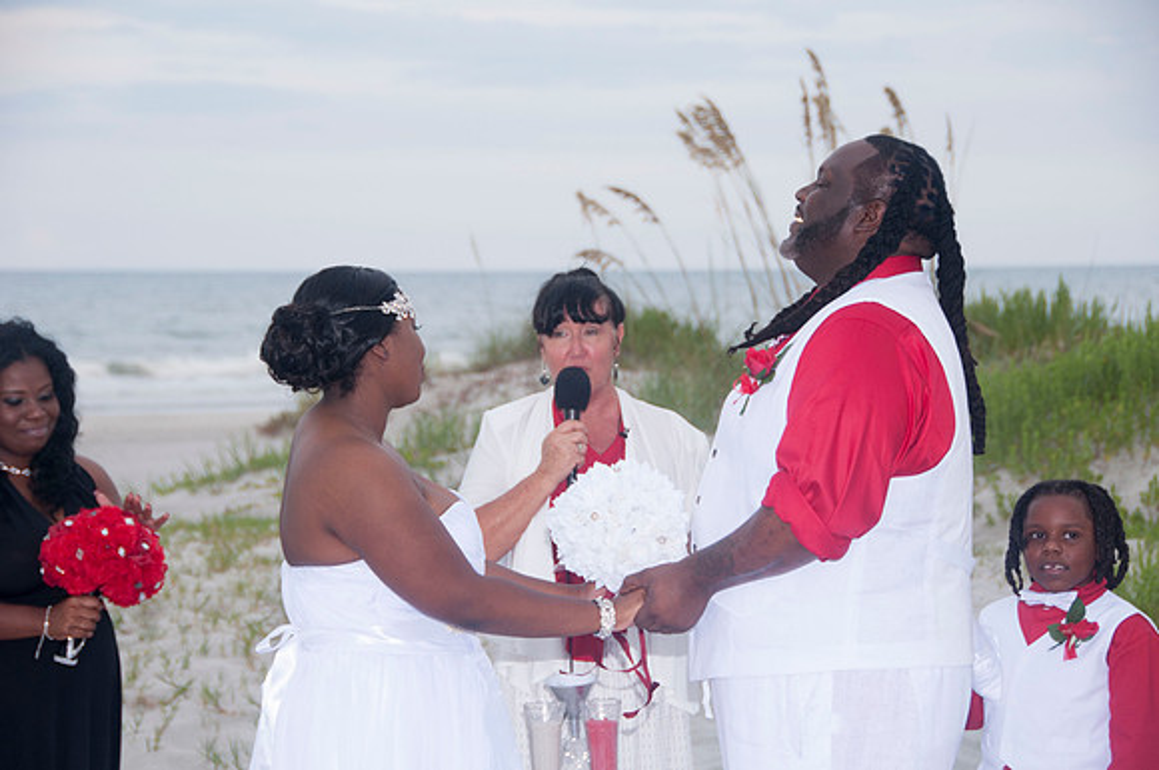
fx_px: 3376
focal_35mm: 105
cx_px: 580
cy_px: 385
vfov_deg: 13.0
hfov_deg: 19.5
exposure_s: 1/125
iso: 200
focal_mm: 70
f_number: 5.6
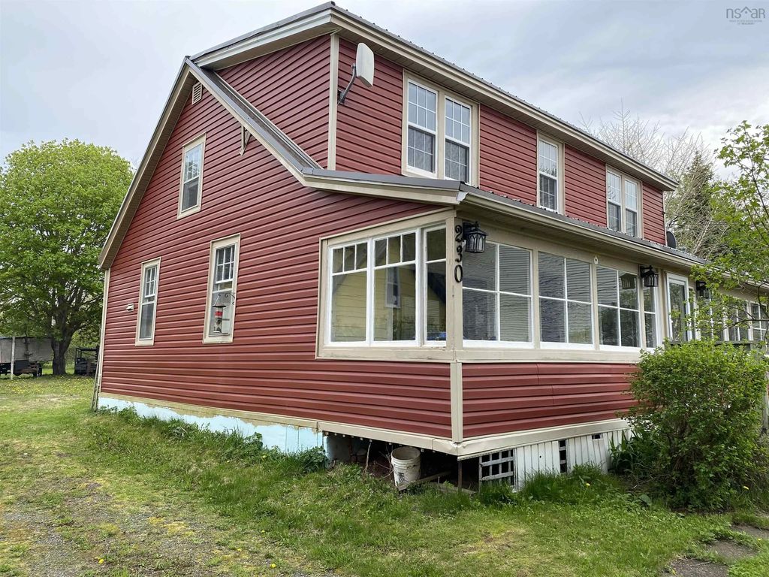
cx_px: 384
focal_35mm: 26
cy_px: 288
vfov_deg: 53.1
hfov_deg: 67.3
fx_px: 578
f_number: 1.8
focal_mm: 4.25
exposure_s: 1/965
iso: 32
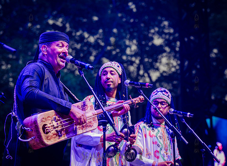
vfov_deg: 14.7
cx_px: 136
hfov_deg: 20.1
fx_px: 640
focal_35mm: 99
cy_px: 75
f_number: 3.5
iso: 2000
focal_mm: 85
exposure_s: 1/320
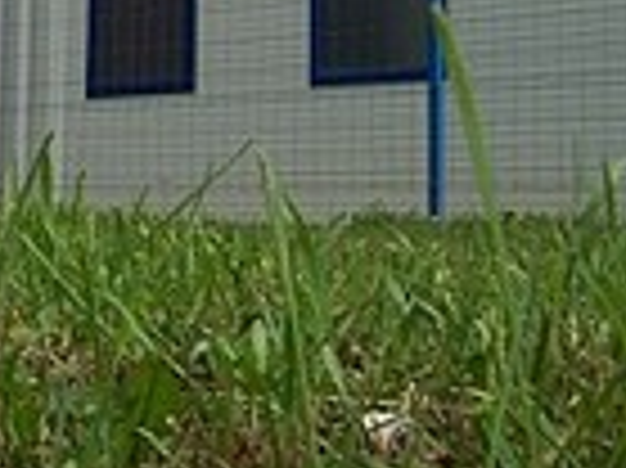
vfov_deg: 14.3
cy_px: -171
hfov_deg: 19.1
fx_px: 1771
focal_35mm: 98
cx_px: -95
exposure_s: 1/750
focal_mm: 5.6
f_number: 5.6
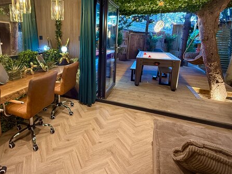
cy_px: 64
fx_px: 134
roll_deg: -1.0
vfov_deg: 64.9
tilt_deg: -11.2
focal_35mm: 20
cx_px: 92
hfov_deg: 80.7
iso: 500
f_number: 2.2
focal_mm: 2.22
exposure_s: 1/50
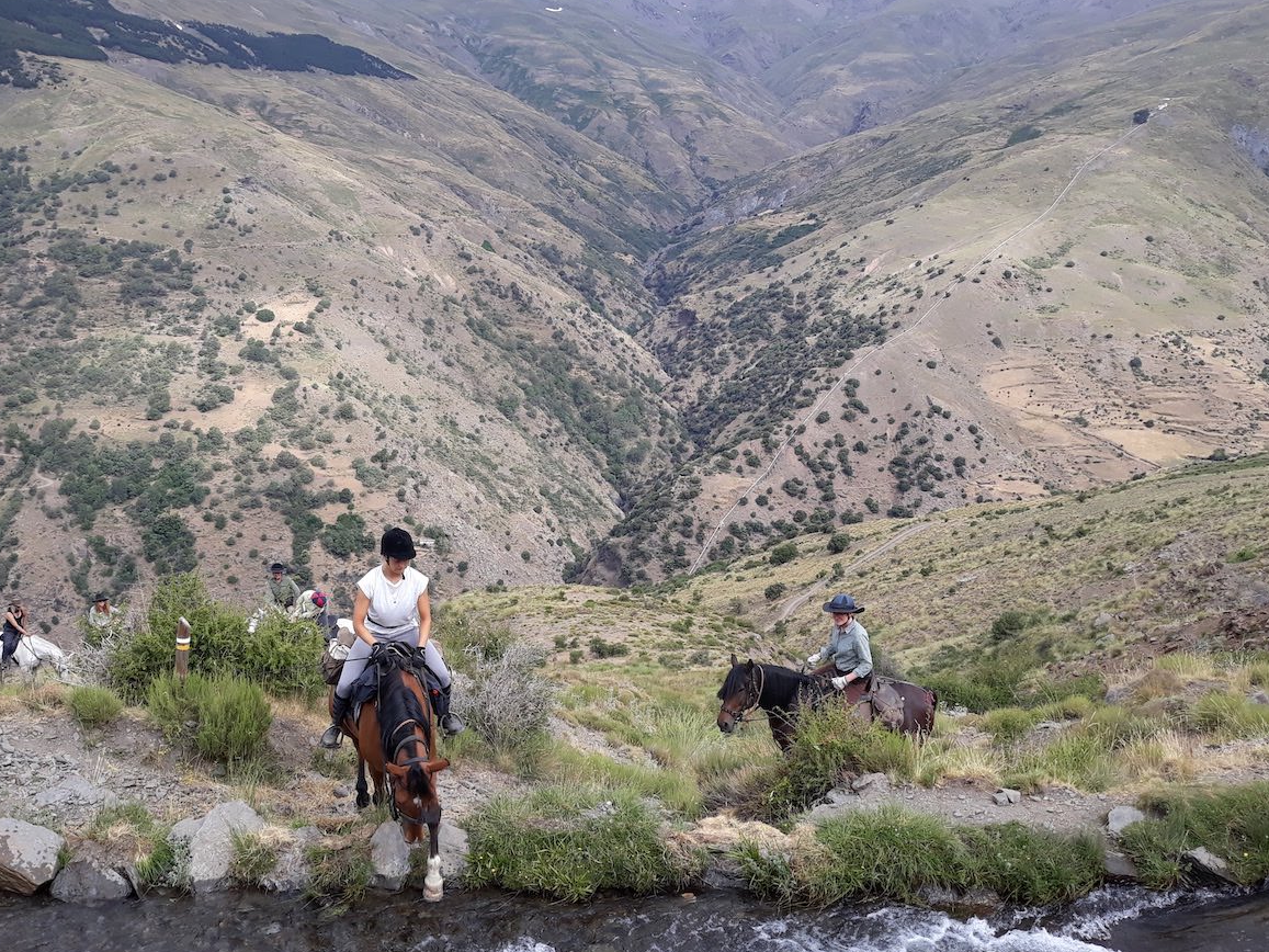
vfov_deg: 40.7
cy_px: 461
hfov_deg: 52.6
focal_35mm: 35
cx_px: 612
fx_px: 1283
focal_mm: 3.71
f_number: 1.7
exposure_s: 1/825
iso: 40
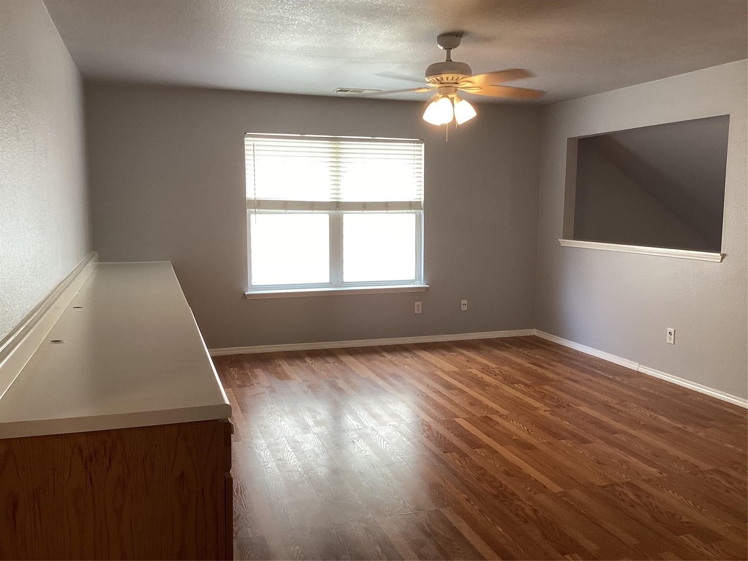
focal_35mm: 31
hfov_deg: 58.4
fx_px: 670
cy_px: 280
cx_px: 374
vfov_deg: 45.4
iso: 80
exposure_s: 1/60
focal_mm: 3.3
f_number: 2.4
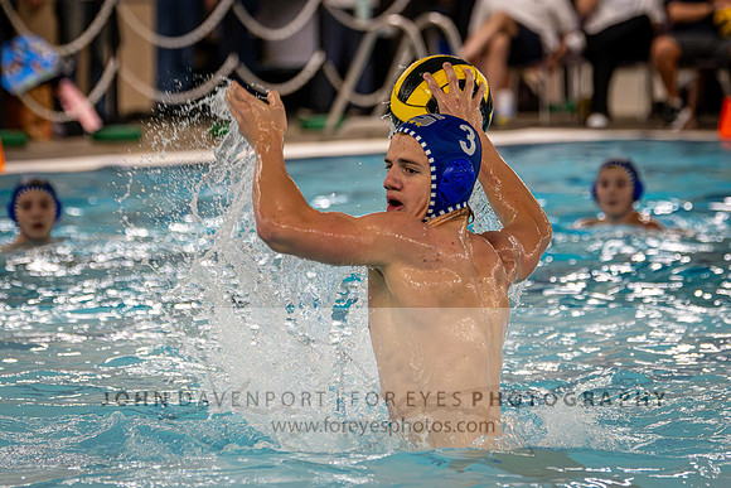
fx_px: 4708
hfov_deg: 8.9
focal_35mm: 232
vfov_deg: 5.9
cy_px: 150
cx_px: 353
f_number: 4
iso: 8000
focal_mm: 150
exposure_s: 1/1000
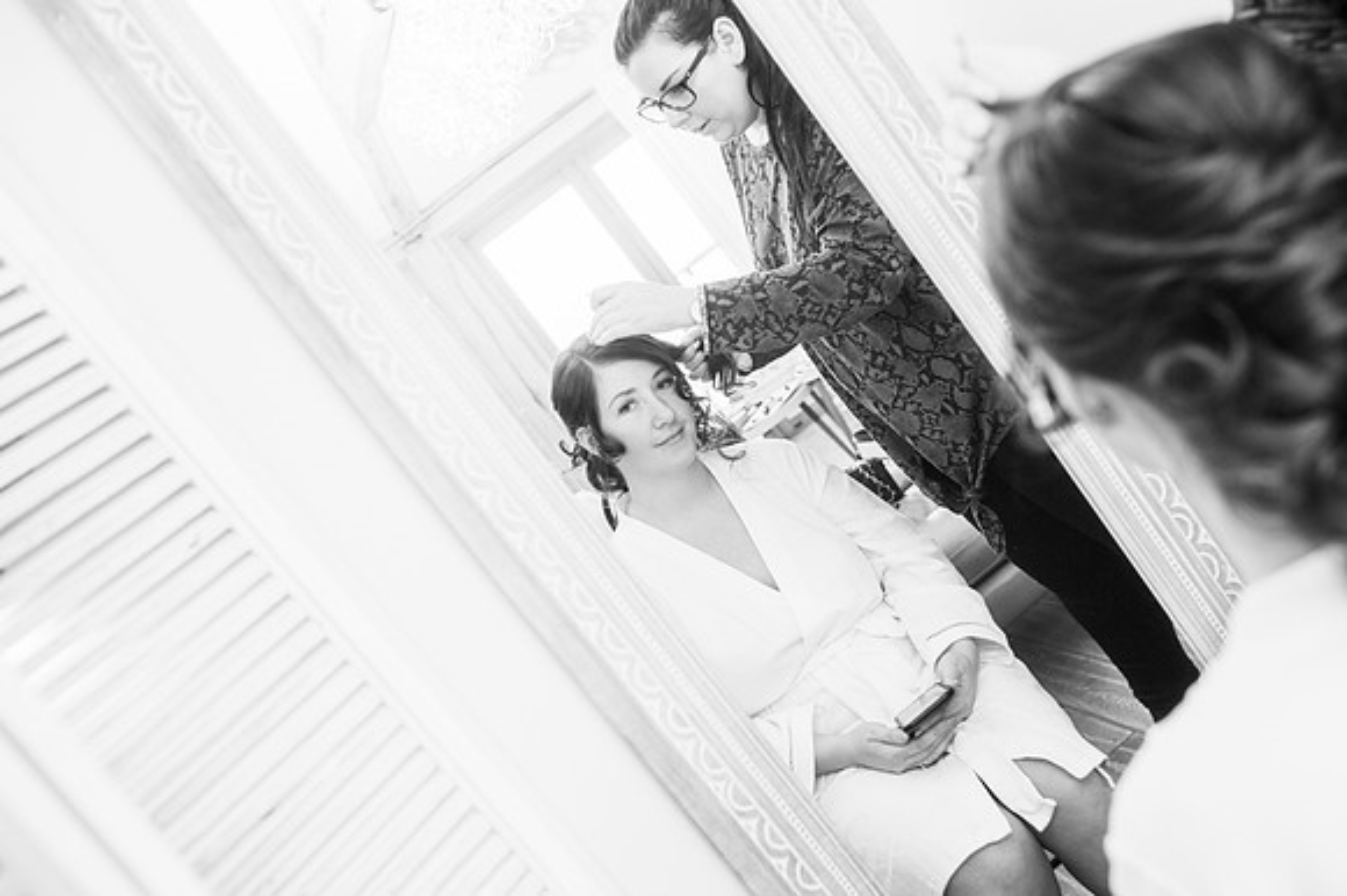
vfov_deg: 37.8
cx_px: 674
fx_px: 1309
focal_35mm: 35
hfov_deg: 54.5
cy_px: 448
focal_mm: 35
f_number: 3.2
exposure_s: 1/100
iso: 125
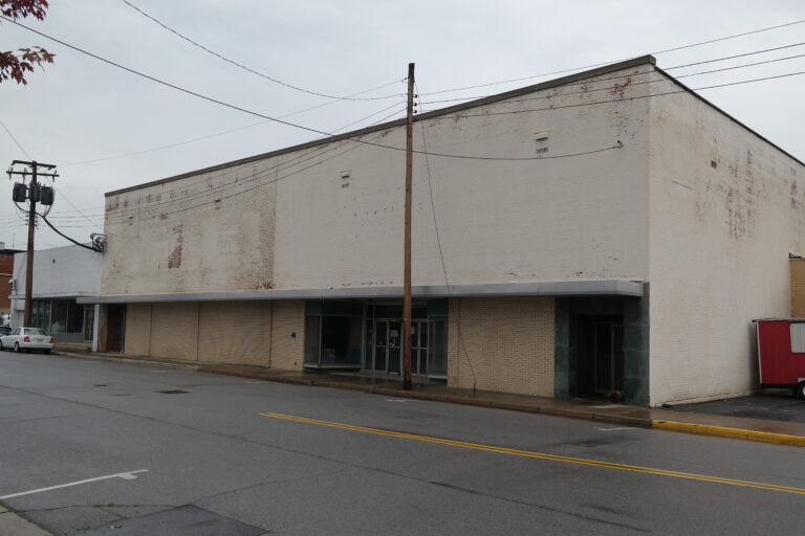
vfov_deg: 43.6
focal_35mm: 30
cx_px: 402
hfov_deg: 61.9
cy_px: 268
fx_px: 671
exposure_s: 1/125
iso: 100
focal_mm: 20
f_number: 4.5
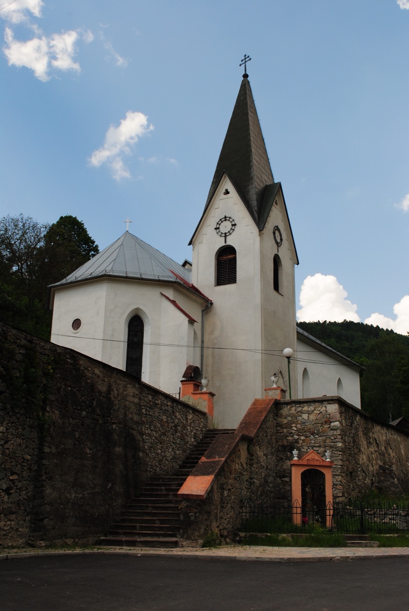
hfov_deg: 37.0
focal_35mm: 36
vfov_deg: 53.1
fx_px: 612
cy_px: 306
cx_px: 204
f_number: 9
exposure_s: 1/320
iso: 200
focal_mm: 24
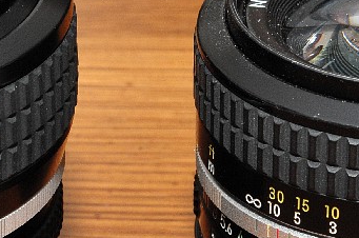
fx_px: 2628
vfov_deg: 5.2
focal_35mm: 264
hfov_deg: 7.8
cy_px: 122
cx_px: 83
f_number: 10
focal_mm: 50
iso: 800
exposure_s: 1/60
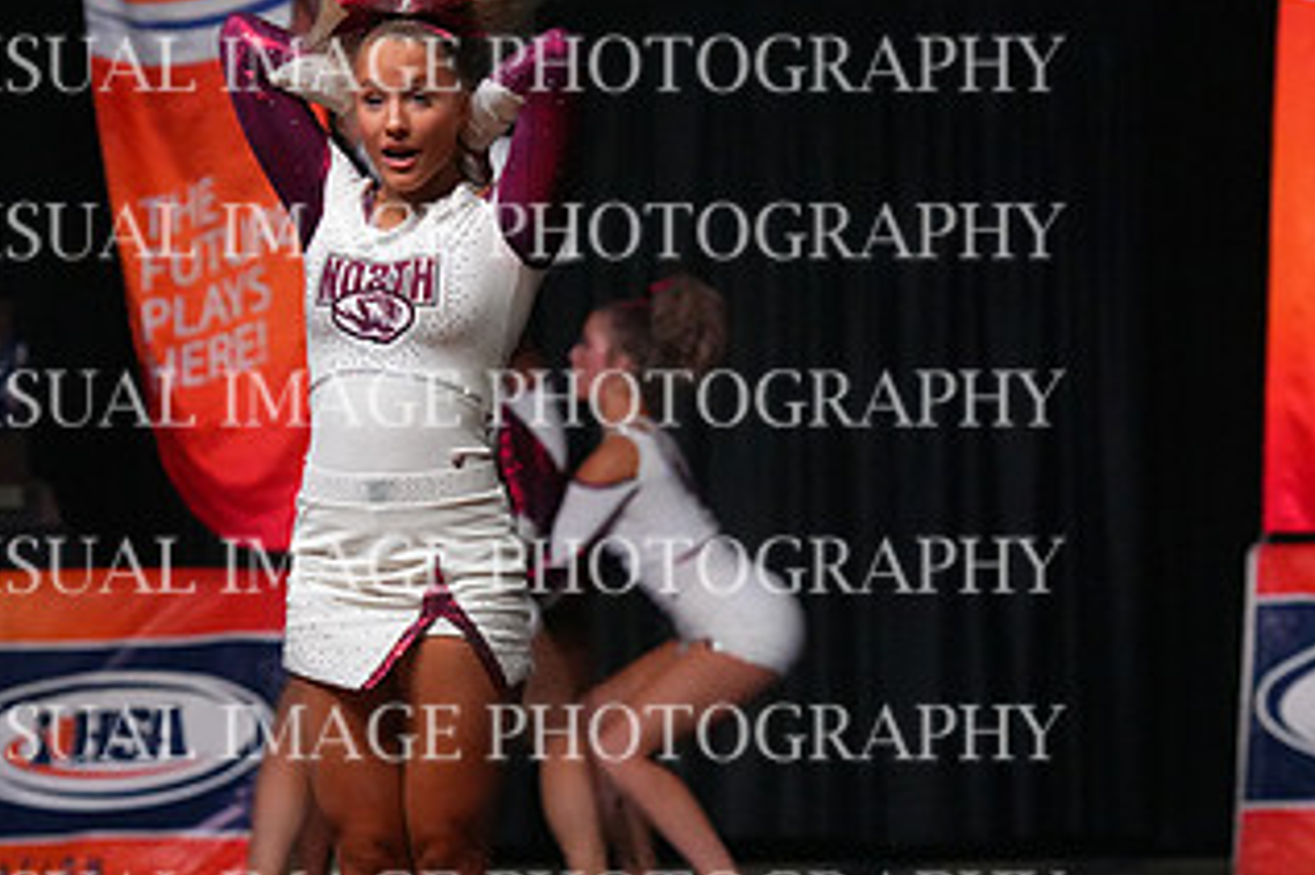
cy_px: 649
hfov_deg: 5.9
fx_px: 12705
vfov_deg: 3.9
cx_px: 465
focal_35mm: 348
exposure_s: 1/1250
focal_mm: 190
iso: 16000
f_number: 5.6
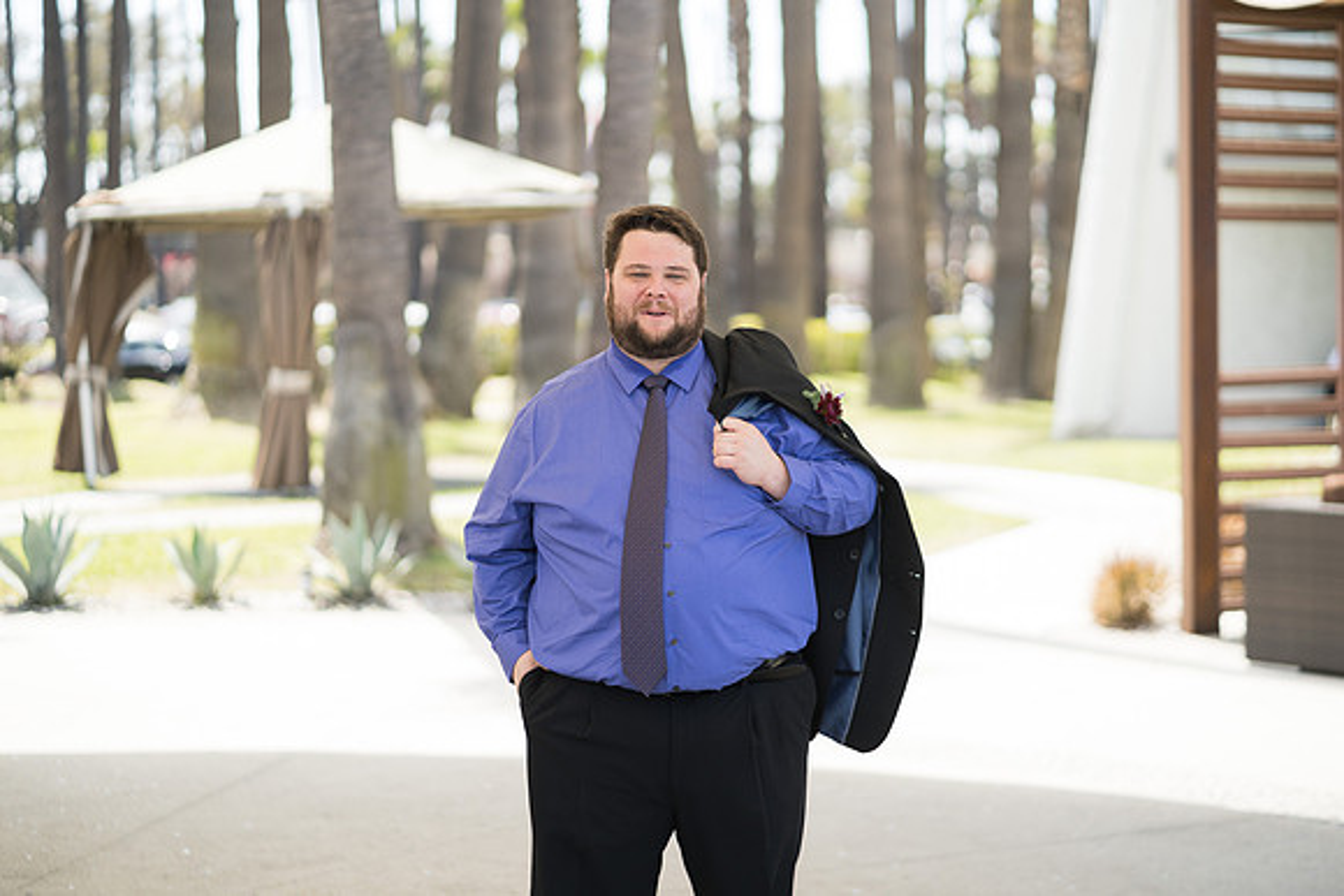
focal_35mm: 85
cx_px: 672
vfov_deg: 16.1
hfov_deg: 23.9
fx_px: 3174
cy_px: 448
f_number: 1.8
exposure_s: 1/2000
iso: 320
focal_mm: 85
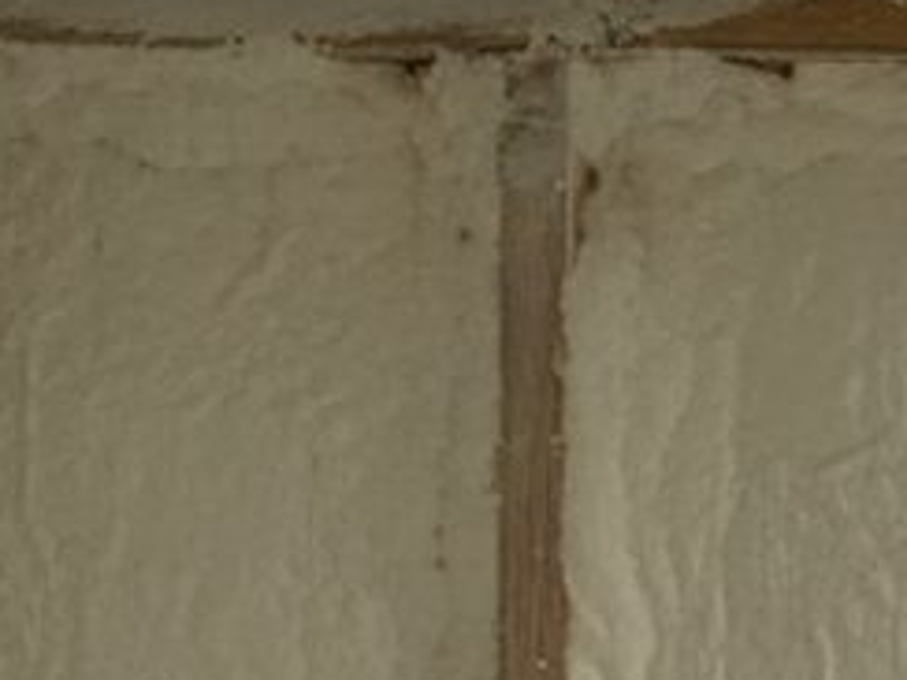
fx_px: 2961
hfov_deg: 14.6
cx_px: 1769
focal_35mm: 113
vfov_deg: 12.9
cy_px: 710
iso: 1037
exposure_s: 1/942
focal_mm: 6.4
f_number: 1.8
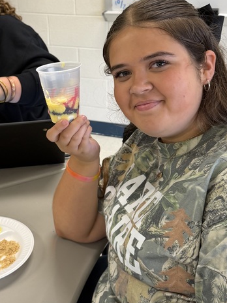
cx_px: 78
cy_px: 118
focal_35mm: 53
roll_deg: +1.5
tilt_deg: -23.4
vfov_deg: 36.0
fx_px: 463
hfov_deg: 27.4
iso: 160
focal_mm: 6.76
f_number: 1.78
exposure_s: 1/60
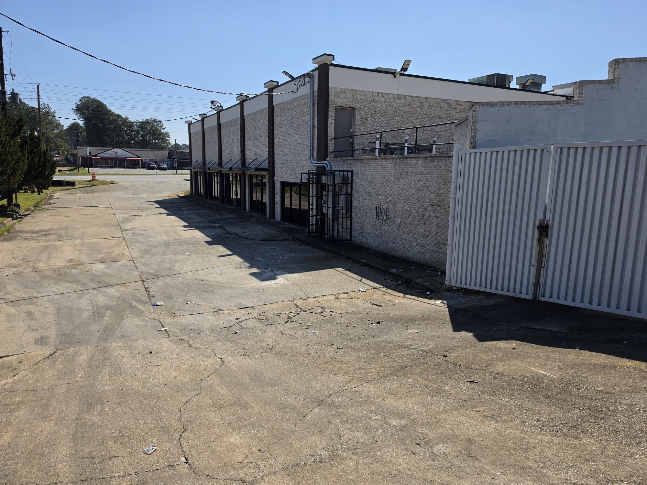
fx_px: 430
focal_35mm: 23
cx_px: 324
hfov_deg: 73.9
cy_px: 242
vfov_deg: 58.9
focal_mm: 6.5
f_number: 1.4
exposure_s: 1/7939
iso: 50
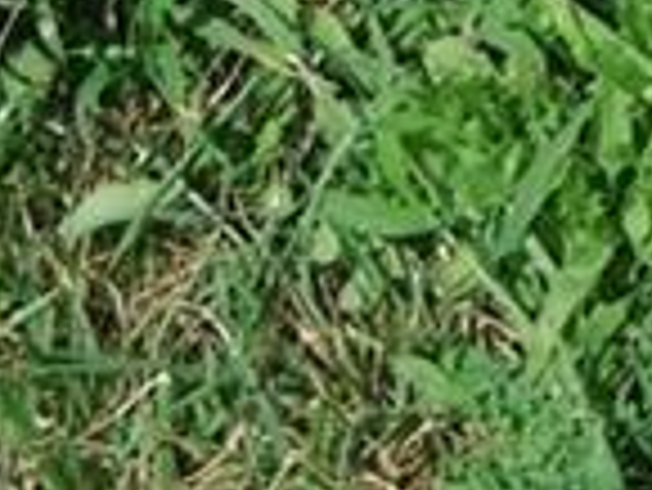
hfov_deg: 10.6
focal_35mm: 176
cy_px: -1189
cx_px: 1106
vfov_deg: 7.1
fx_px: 3318
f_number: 3.5
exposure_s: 1/1499
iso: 100
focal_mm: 4.5
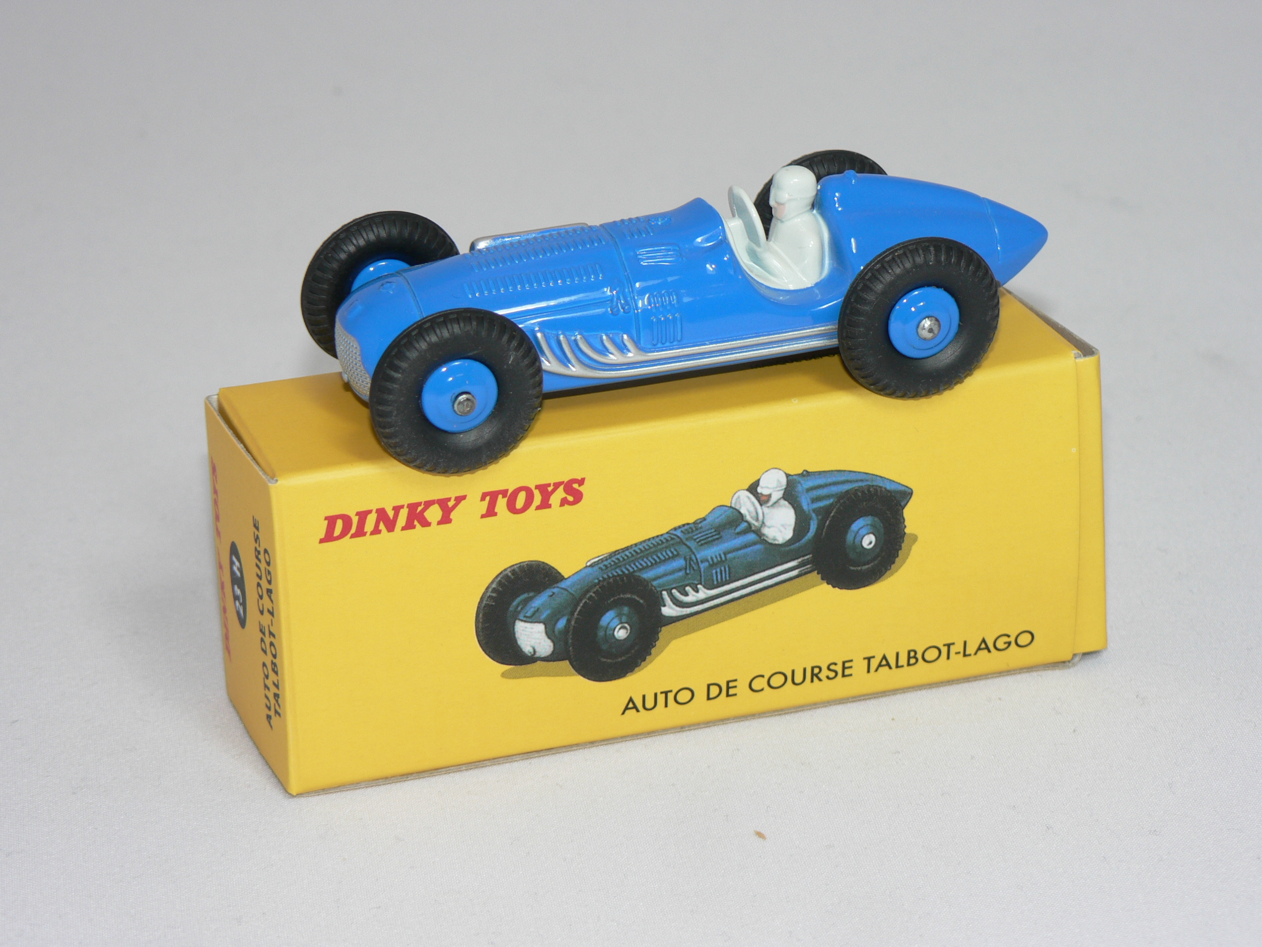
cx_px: 631
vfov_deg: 13.6
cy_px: 474
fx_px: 3974
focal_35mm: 109
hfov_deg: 18.0
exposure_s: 1/60
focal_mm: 18.2
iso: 80
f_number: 3.2
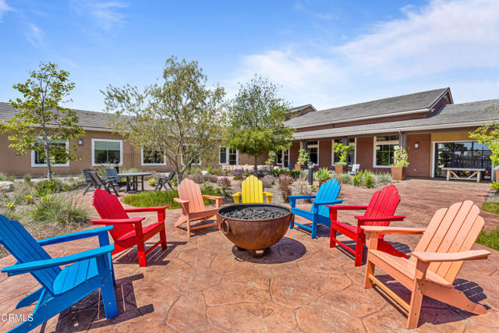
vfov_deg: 72.1
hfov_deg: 95.0
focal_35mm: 16
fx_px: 229
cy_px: 166
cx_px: 250
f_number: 14
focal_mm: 16.5
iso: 100
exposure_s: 1/50
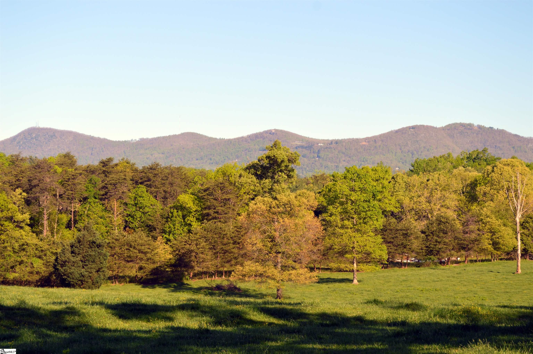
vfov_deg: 16.5
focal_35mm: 82
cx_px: 266
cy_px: 177
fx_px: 1220
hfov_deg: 24.6
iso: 100
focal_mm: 55
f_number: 7.1
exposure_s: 1/200
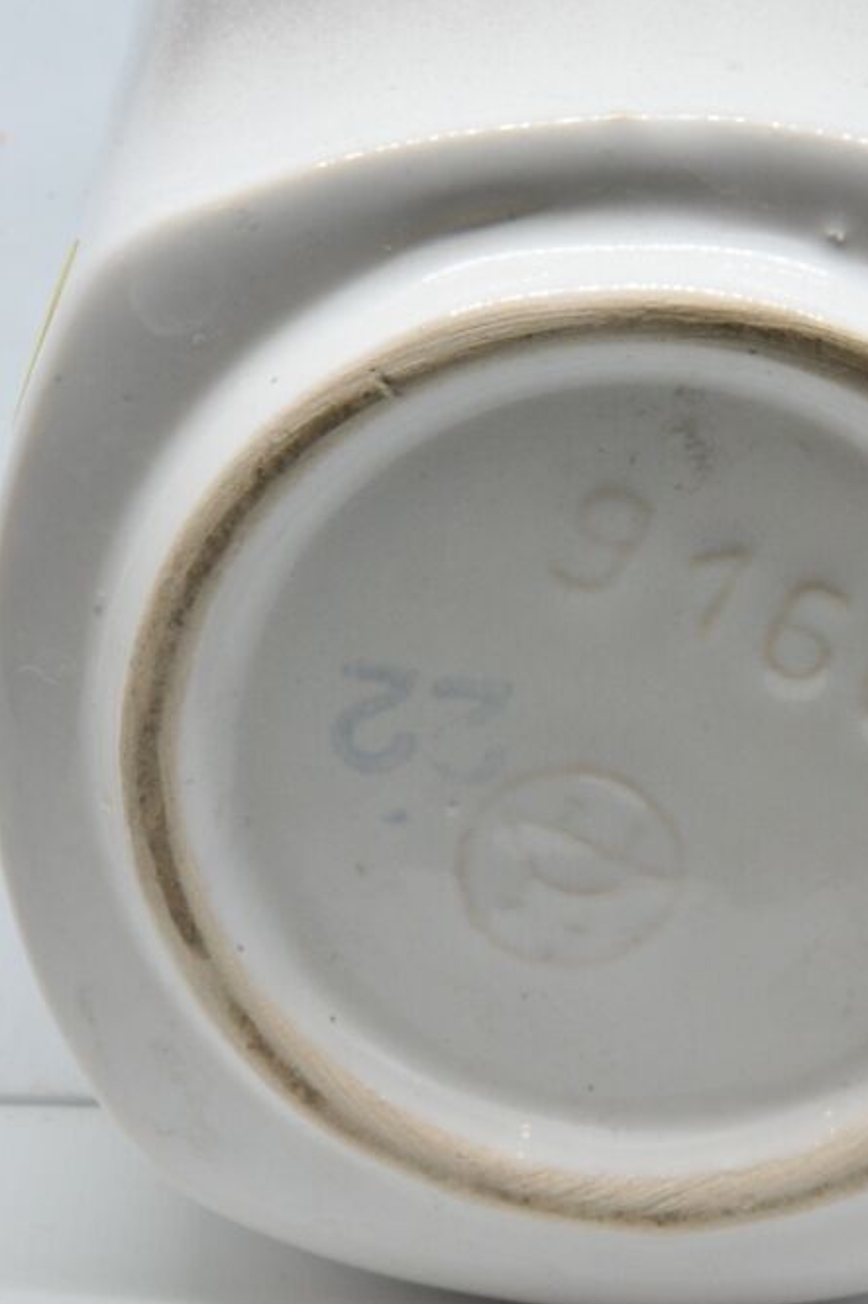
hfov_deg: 5.7
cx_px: 626
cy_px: 664
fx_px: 8789
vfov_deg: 8.5
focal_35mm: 243
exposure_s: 1/6
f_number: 29
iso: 800
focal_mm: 105
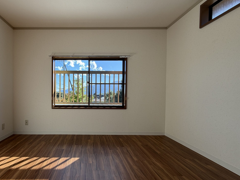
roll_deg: +0.0
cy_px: 96
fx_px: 132
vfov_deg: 68.6
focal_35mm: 19
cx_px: 88
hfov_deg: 82.8
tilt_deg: -0.9
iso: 20
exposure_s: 1/100
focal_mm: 2.22
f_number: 2.2
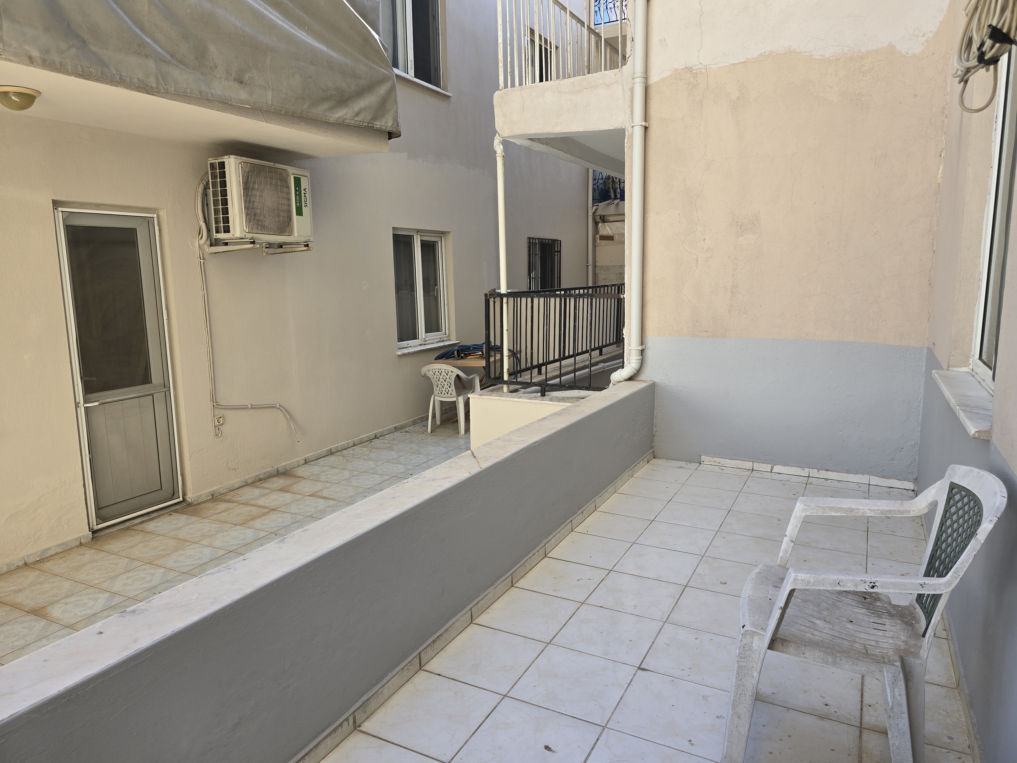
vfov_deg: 58.9
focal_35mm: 23
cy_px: 382
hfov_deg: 73.9
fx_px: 676
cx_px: 508
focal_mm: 6.3
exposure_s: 1/169
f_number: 1.7
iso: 12
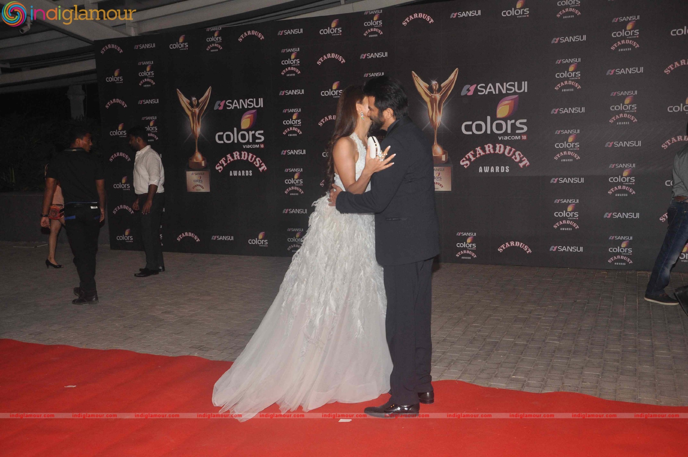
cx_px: 344
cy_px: 228
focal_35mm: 38
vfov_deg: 35.4
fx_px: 716
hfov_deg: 51.3
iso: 640
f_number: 9
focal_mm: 25
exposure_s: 1/200
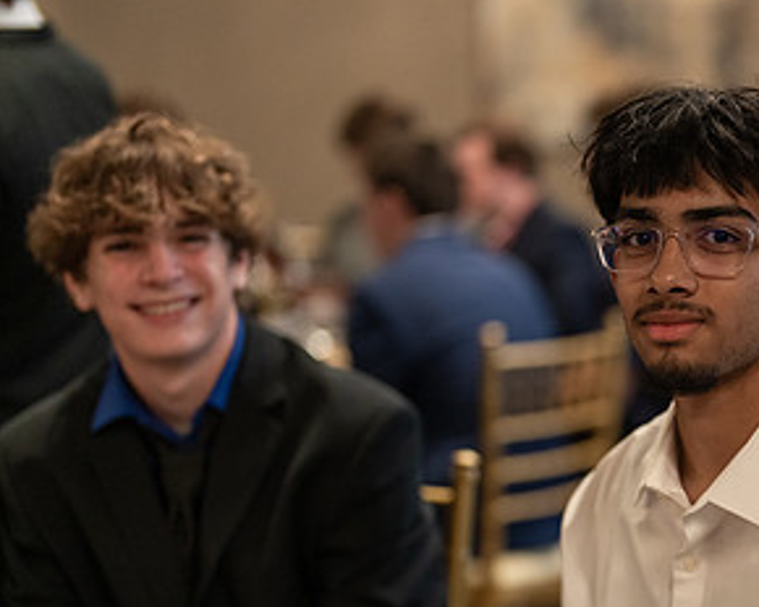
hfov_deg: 19.9
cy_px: 470
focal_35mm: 94
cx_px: 728
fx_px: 2112
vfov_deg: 16.3
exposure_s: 1/320
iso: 1250
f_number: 1.2
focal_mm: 50
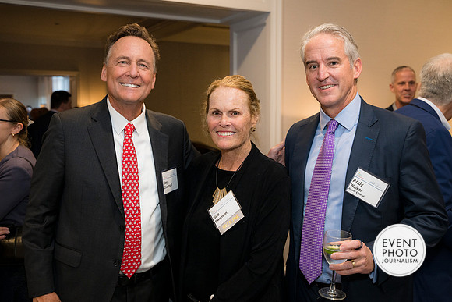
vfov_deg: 35.1
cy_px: 151
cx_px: 226
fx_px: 477
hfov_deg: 50.7
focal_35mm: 38
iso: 800
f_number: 4
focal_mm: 38
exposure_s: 1/125
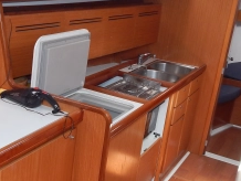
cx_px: 77
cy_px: 110
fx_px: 404
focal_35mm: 58
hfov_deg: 32.9
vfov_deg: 25.2
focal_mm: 4
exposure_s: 1/100
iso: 125
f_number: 3
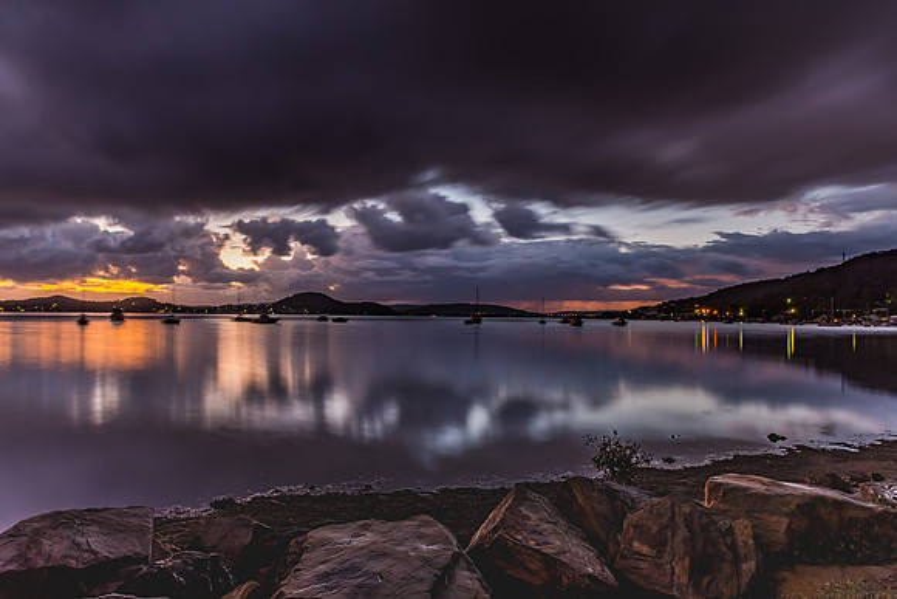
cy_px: 300
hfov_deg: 73.4
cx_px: 448
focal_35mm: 24
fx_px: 602
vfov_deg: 52.9
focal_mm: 16
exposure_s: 30
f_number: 9
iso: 50
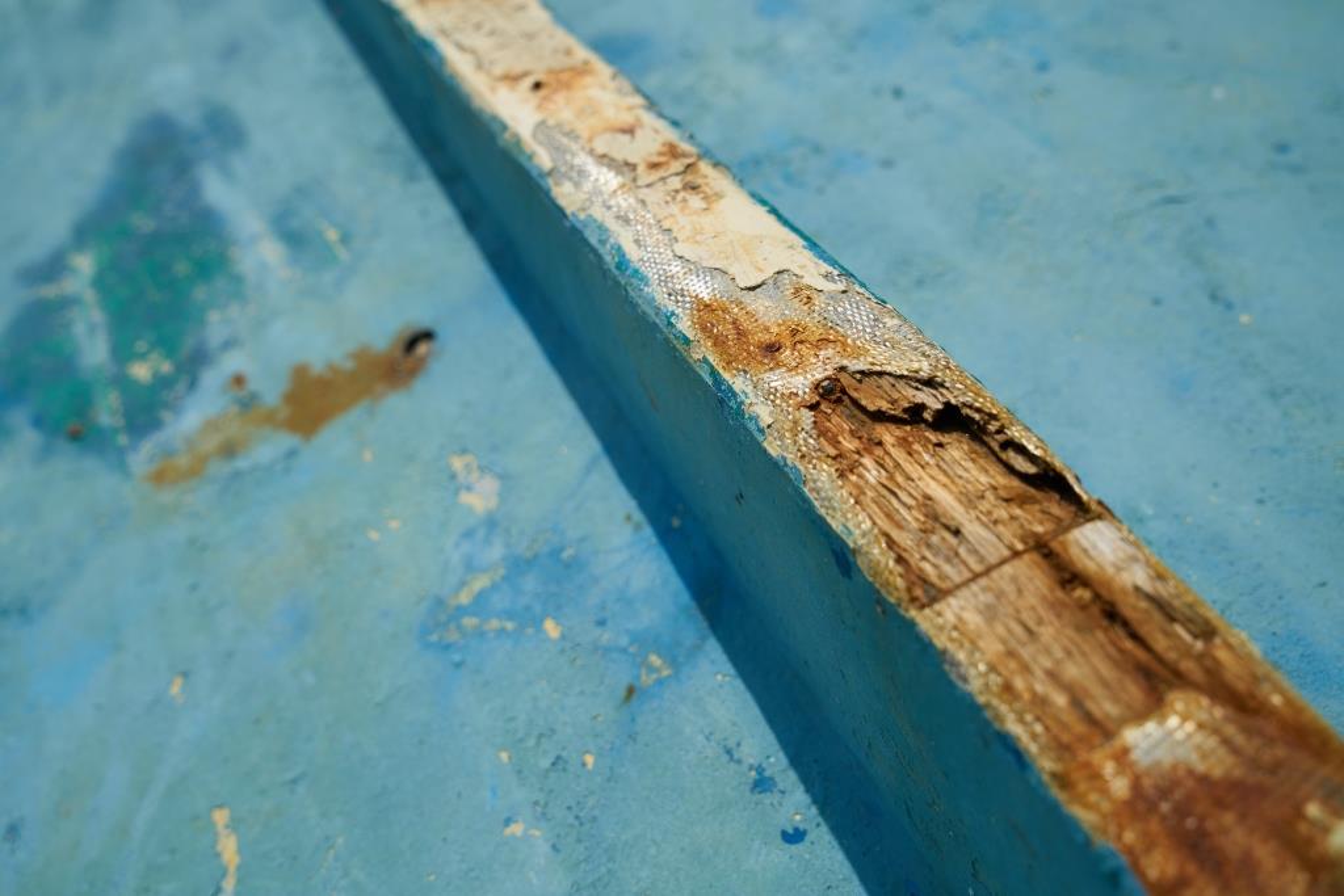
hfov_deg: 54.4
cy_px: 448
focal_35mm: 35
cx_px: 672
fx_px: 1307
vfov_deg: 37.9
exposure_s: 1/1600
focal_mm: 35
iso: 100
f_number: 5.6
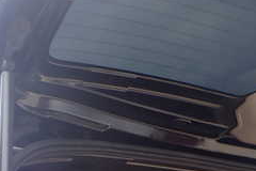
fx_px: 555
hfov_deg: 25.0
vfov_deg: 16.8
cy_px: 202
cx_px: 11
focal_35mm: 78
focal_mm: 5.4
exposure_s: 1/160
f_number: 3.2
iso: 100
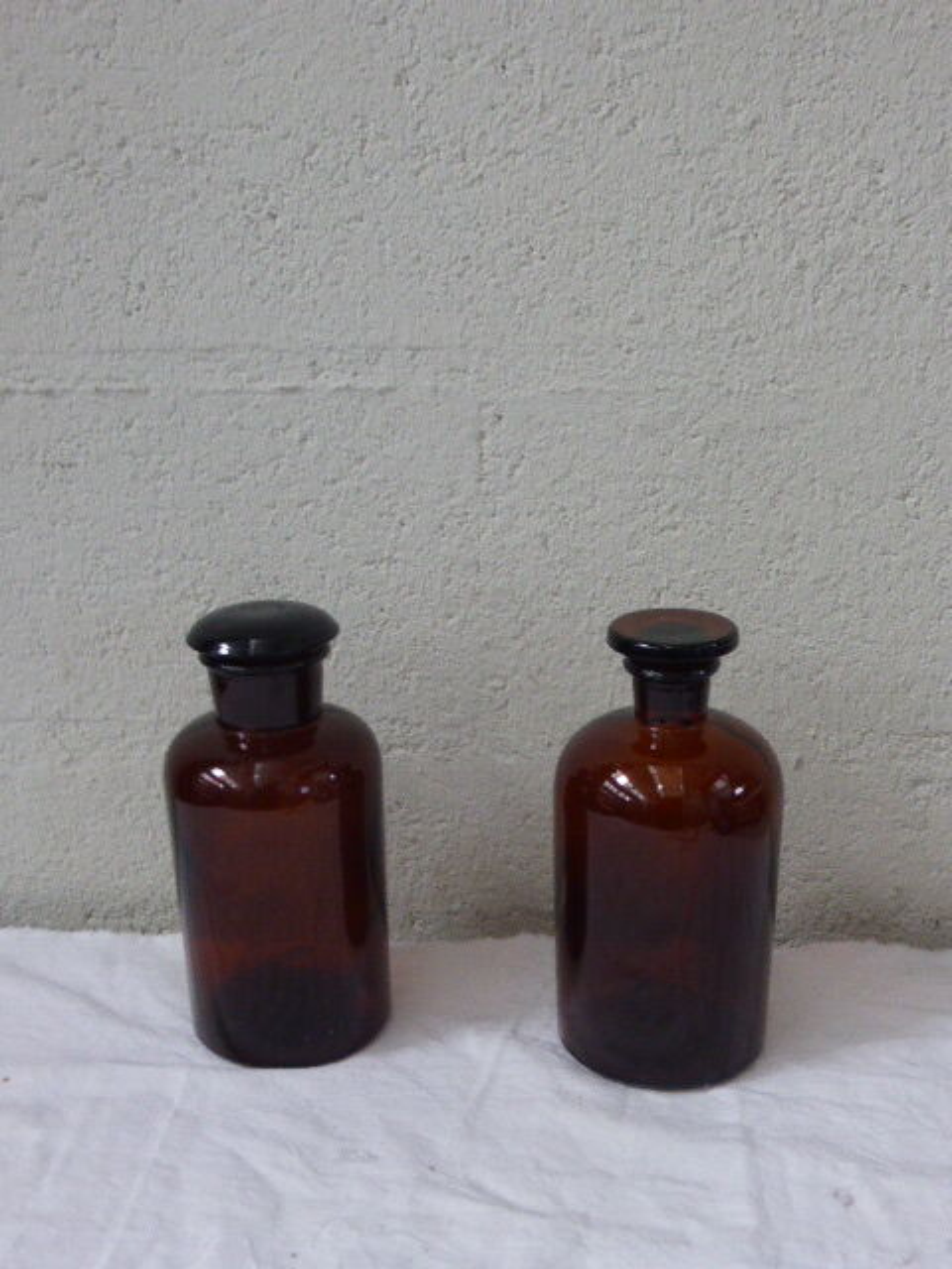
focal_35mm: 40
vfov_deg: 46.8
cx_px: 476
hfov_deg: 36.0
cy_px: 634
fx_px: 1467
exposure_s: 1/30
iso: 400
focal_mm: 6.9
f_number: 3.9
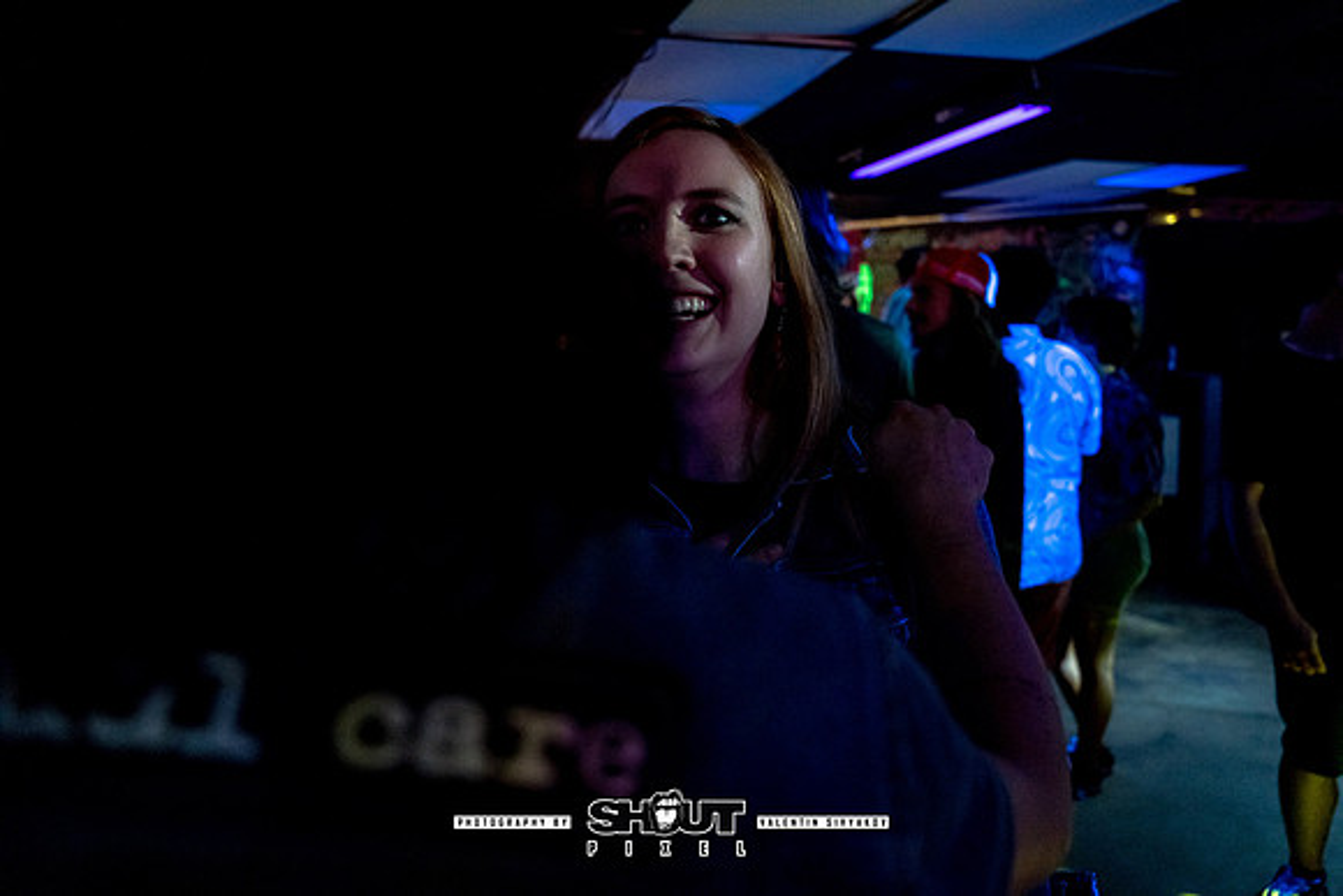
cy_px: 448
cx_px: 672
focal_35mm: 24
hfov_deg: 73.7
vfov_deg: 53.2
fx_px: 896
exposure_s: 1/200
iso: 2500
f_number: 2.8
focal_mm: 24
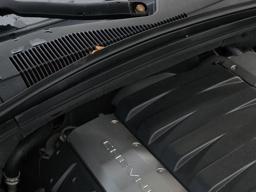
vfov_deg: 27.5
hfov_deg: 36.0
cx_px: 227
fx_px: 370
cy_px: 190
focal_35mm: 50
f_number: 1.7
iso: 800
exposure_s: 1/60
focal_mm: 6.3
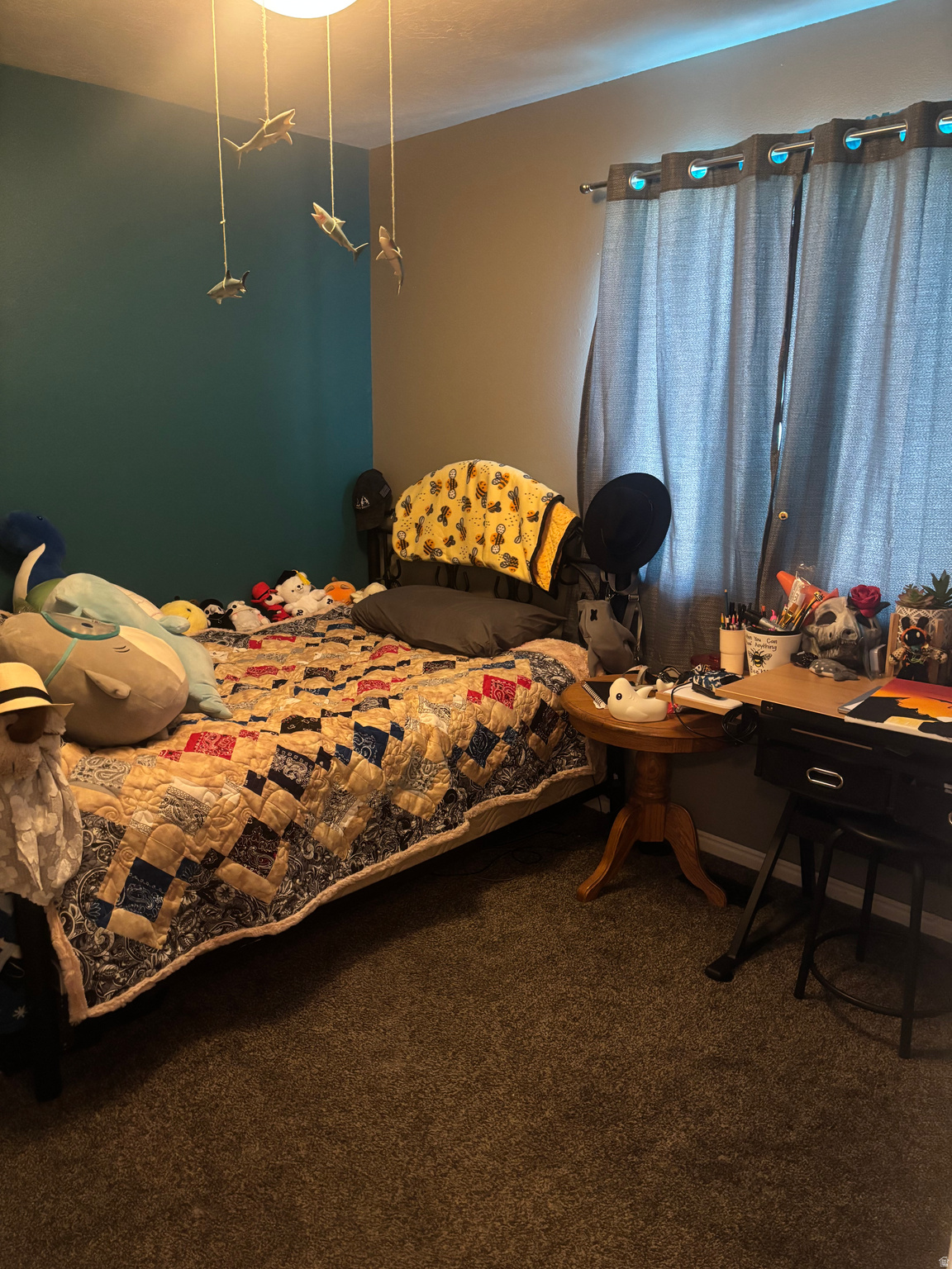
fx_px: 953
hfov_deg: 53.1
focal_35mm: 26
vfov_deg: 67.3
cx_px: 476
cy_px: 634
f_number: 1.6
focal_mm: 5.96
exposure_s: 1/30
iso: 640
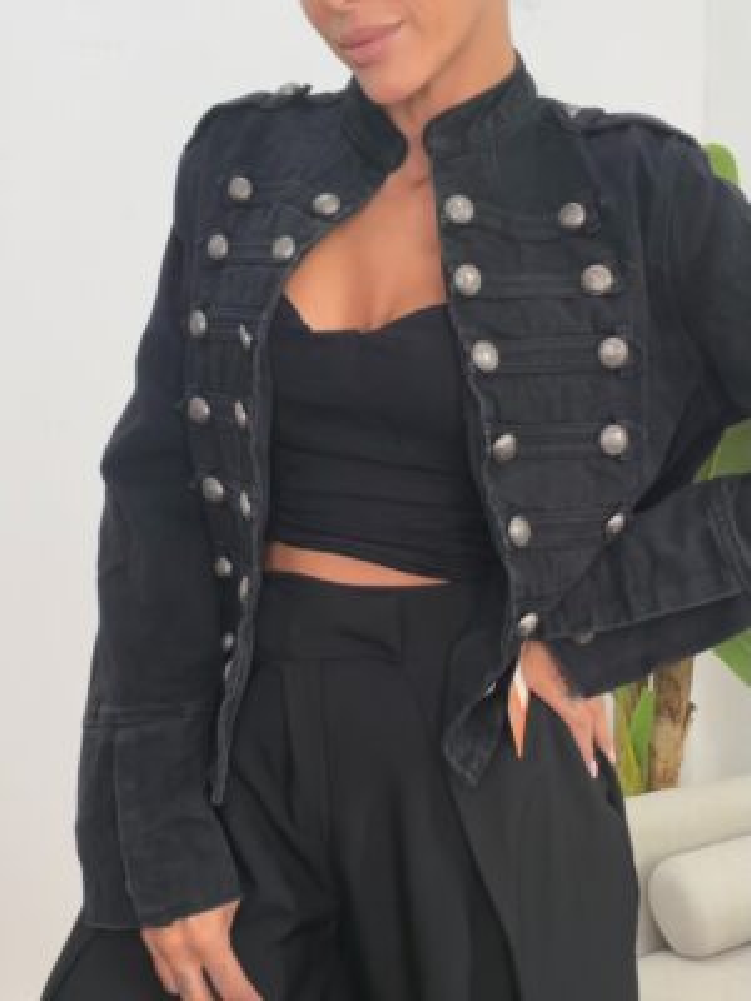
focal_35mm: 30
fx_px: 868
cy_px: 500
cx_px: 376
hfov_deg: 46.8
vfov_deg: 60.0
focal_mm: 2.71
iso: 80
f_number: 1.9
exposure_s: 1/110
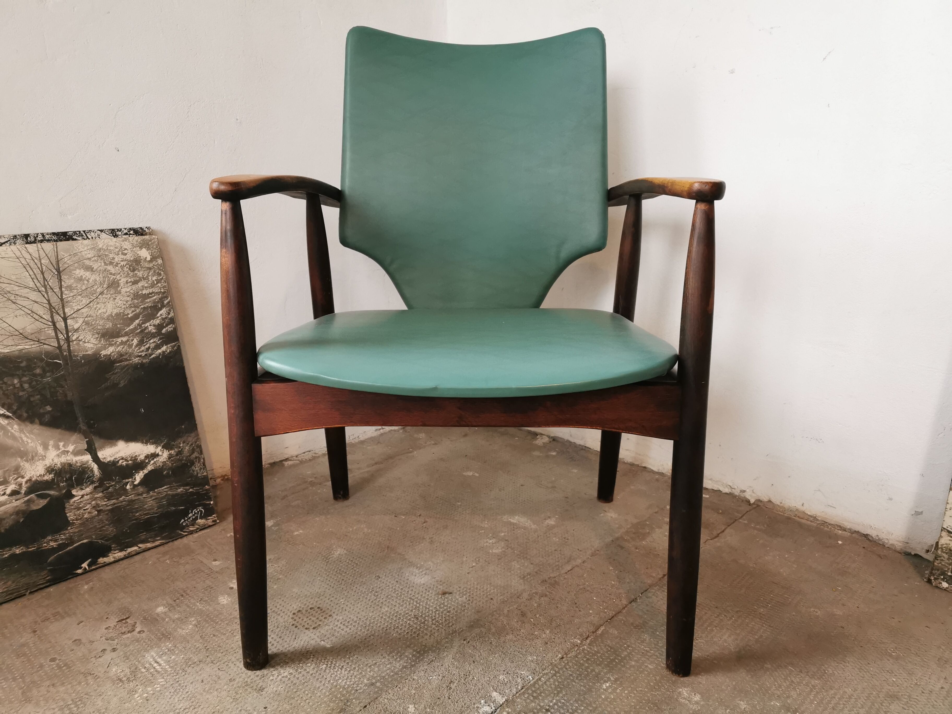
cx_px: 476
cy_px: 357
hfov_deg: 65.3
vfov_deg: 51.4
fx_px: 743
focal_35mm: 27
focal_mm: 5.56
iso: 320
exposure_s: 1/60
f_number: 1.6
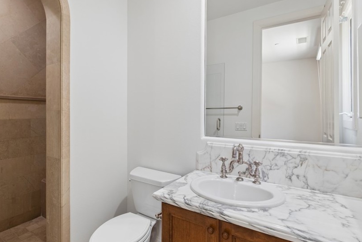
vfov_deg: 64.5
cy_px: 114
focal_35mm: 19
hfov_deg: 86.5
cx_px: 160
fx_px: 191
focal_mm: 10
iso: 125
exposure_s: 1/4
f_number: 9
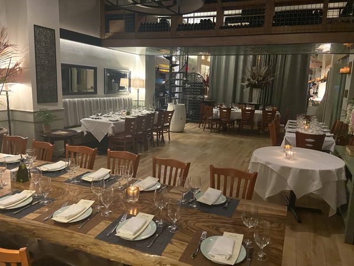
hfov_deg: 67.3
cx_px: 177
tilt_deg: -10.6
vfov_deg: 53.1
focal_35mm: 26
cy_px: 133
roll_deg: -2.1
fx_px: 266
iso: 800
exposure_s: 1/30
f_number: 1.8
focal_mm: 4.25
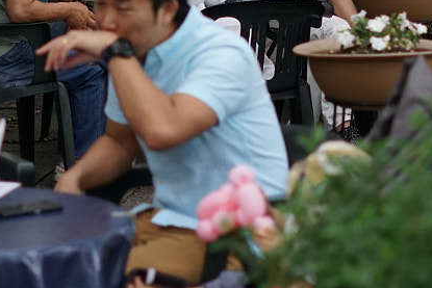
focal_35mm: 193
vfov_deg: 7.1
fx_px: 2317
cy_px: -79
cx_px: 85
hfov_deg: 10.6
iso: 800
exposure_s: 1/5000
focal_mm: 50
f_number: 2
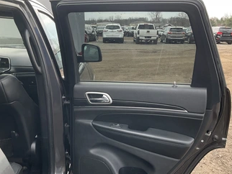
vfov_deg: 39.7
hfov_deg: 51.3
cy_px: 96
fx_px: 241
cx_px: 126
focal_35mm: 36
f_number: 1.8
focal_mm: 3
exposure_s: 1/122
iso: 64
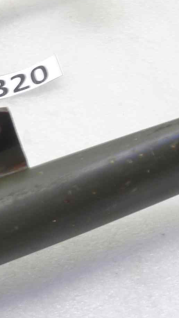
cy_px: 56
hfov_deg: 15.8
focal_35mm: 76
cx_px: 125
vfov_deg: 27.2
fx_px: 641
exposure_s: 1/13
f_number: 3.3
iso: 80
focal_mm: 4.1
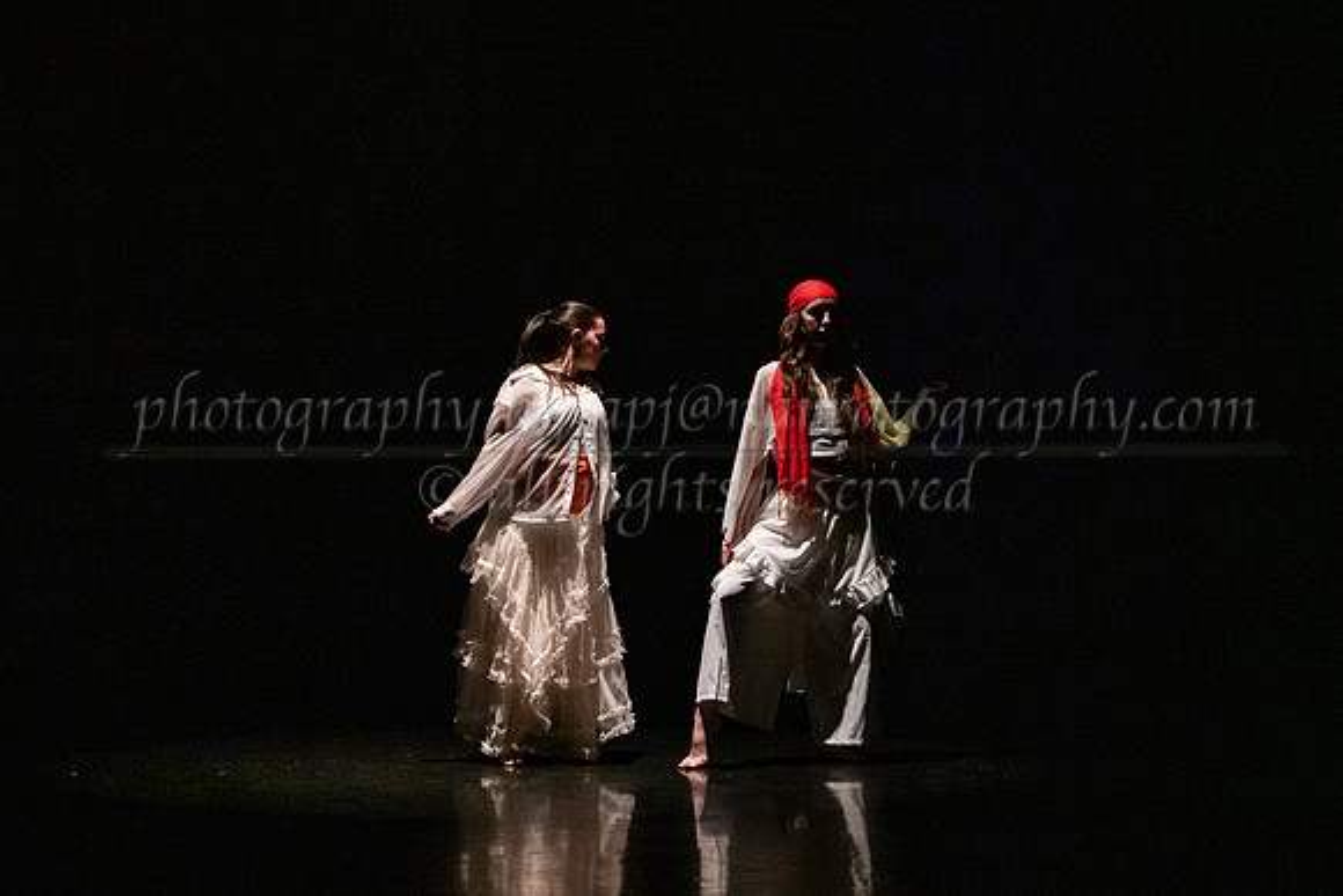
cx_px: 662
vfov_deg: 14.5
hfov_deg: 21.6
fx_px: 3521
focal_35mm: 94
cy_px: 367
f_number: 3.5
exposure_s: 1/320
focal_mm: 75
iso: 6400
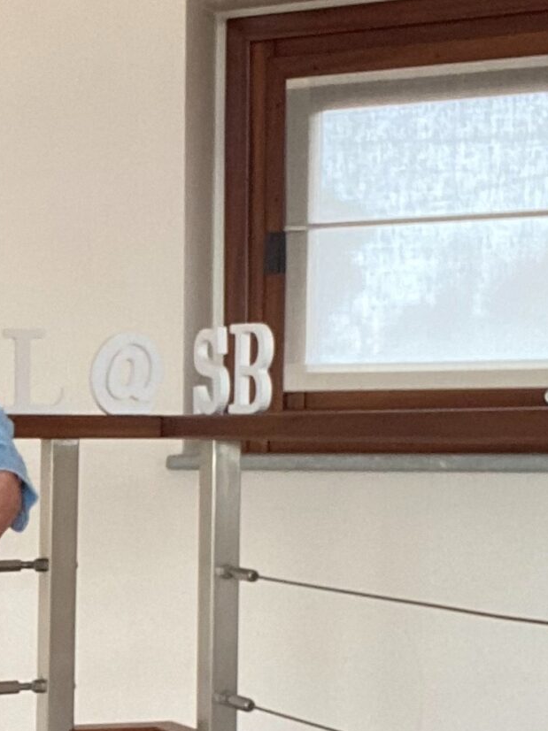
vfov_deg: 20.8
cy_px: 595
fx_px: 1964
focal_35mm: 93
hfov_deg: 15.2
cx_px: -162
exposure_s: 1/60
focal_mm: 2.71
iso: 100
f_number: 2.2
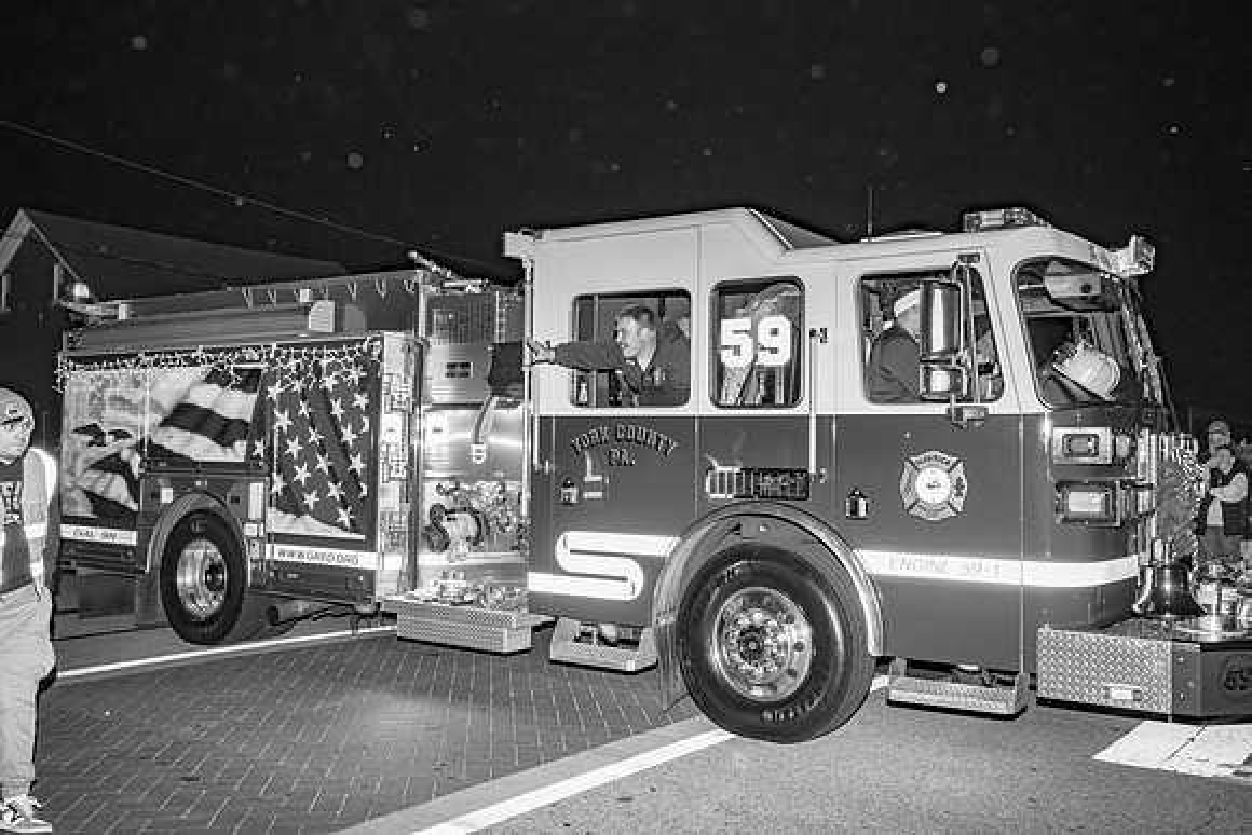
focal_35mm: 33
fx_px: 1157
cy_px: 418
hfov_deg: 56.8
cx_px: 626
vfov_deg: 39.7
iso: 1250
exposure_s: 1/250
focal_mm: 33
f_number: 7.1
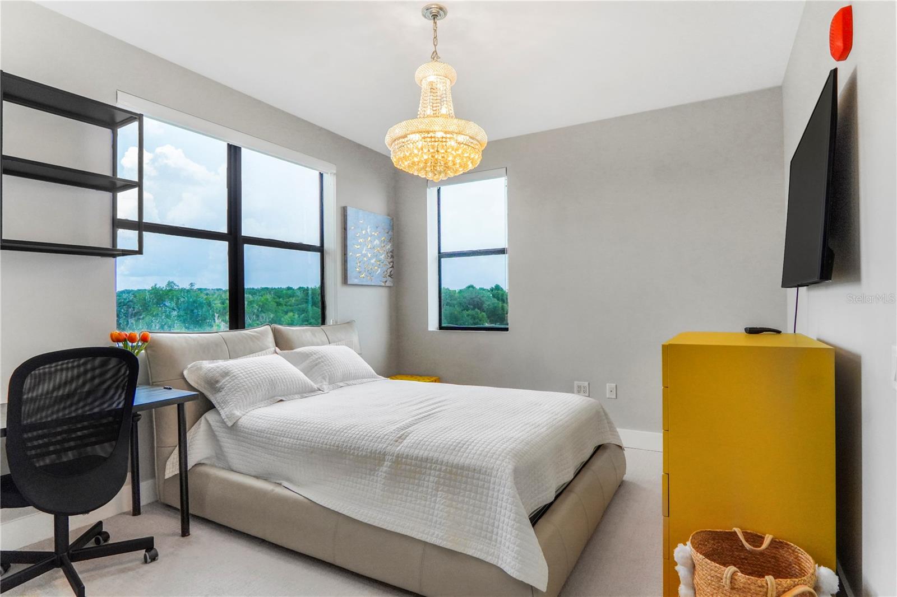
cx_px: 448
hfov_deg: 90.0
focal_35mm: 18
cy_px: 298
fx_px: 448
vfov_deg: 67.4
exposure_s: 1/400
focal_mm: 12
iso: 2000
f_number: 7.1
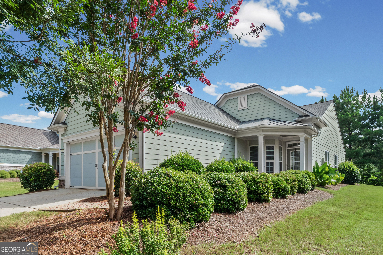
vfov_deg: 57.2
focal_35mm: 22
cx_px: 192
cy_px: 128
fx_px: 234
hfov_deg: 78.6
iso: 400
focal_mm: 14.9
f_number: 18
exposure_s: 1/60
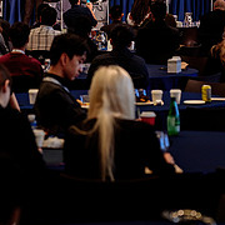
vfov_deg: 9.1
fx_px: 1412
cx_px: 82
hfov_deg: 9.1
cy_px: 71
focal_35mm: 192
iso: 800
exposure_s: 1/200
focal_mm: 70
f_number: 2.8
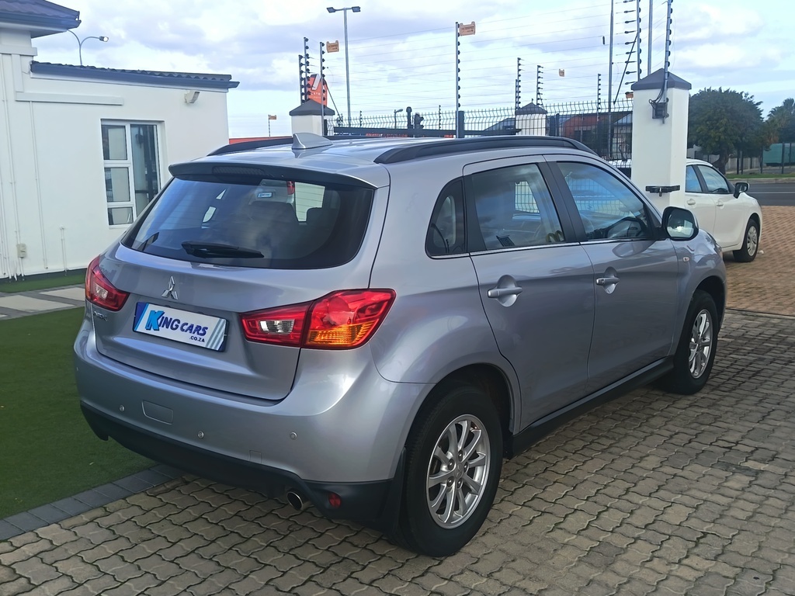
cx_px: 398
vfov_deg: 39.7
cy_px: 298
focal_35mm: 36
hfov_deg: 51.4
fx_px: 827
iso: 100
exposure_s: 1/442
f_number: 1.75
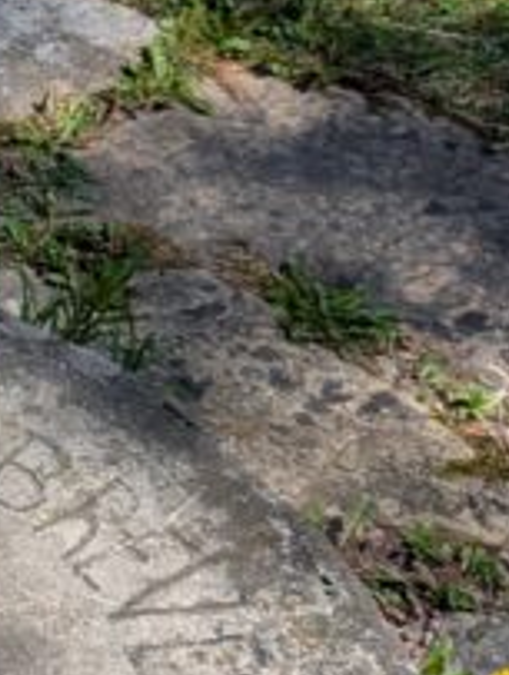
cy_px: 276
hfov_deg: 11.0
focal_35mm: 121
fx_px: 2365
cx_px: -577
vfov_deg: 16.2
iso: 19
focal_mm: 6.9
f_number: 1.68
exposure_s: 1/1031
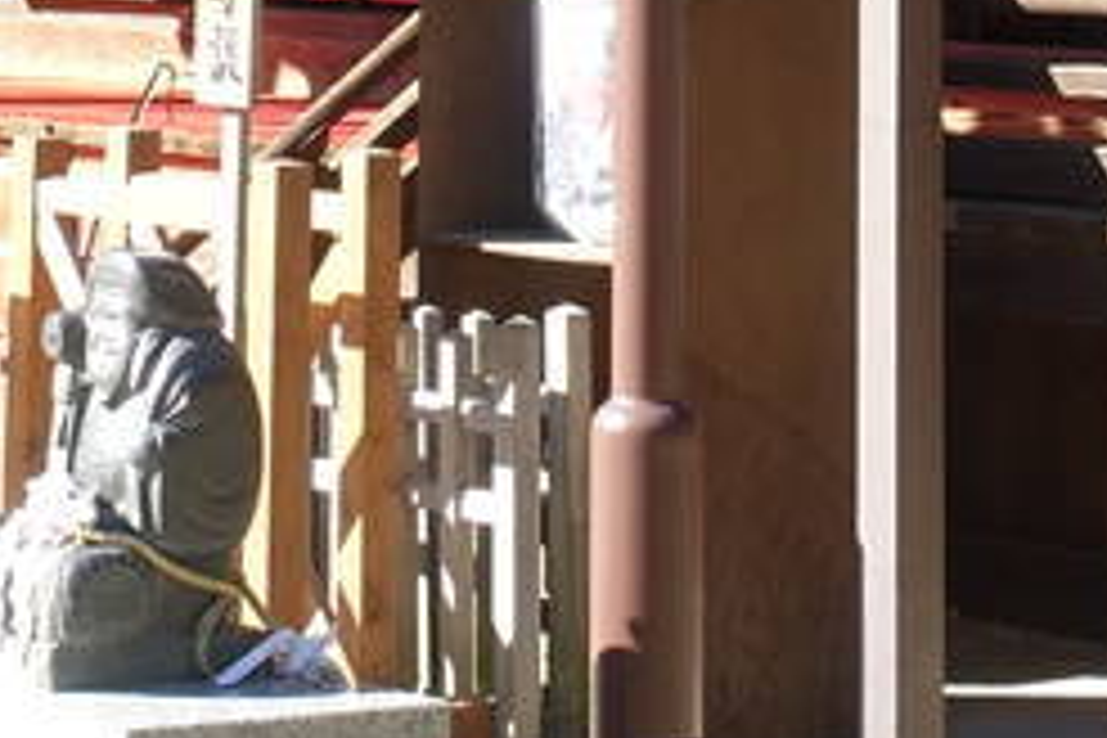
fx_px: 4643
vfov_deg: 8.3
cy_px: -1040
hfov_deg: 13.6
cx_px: 382
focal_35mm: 151
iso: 125
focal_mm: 11.45
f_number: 4
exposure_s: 1/200
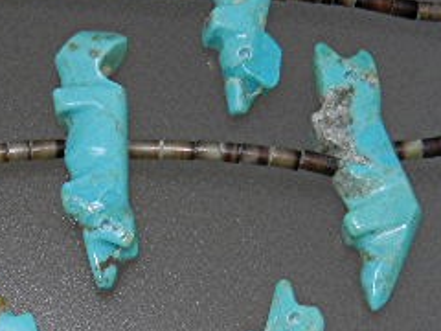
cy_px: 272
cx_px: 62
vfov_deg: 12.3
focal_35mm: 120
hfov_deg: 16.2
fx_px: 1529
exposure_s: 1/30
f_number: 7.6
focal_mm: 8.1
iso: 616
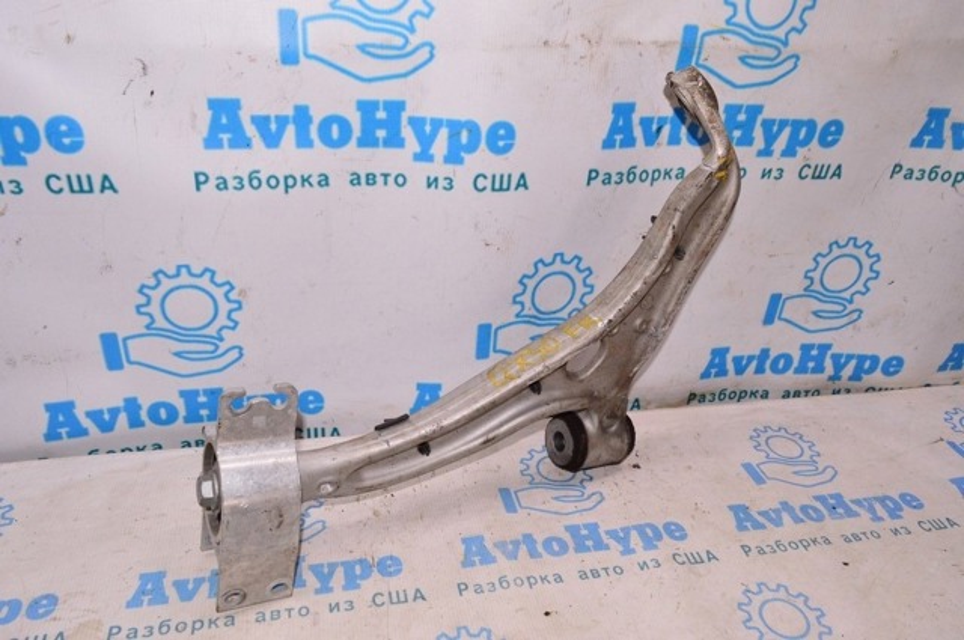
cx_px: 482
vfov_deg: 47.8
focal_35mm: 27
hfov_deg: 67.4
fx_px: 722
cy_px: 320
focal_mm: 18
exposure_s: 1/200
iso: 1600
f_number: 8
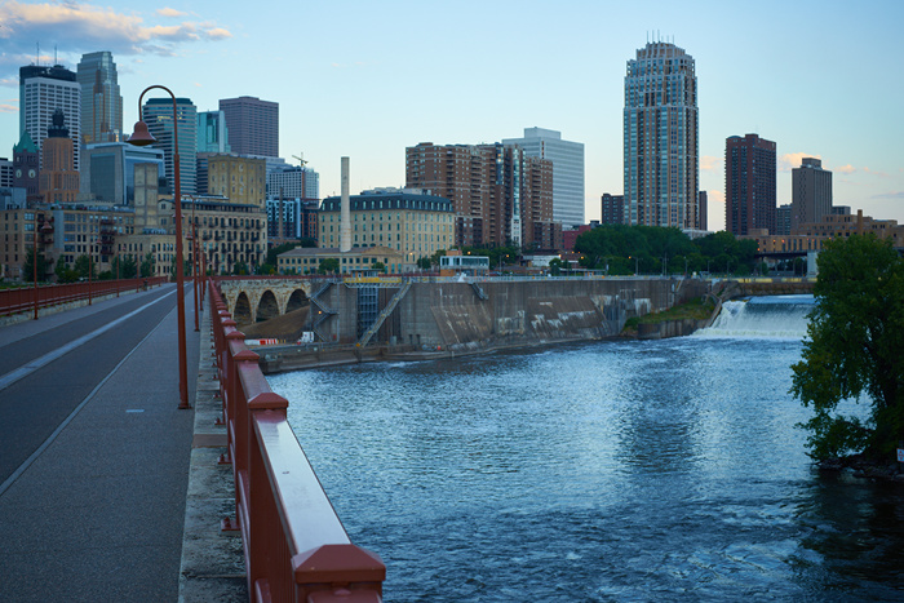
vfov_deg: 27.0
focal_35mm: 50
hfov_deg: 39.6
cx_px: 452
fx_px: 1256
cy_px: 302
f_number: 8
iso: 200
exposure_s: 1/45
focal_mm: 50
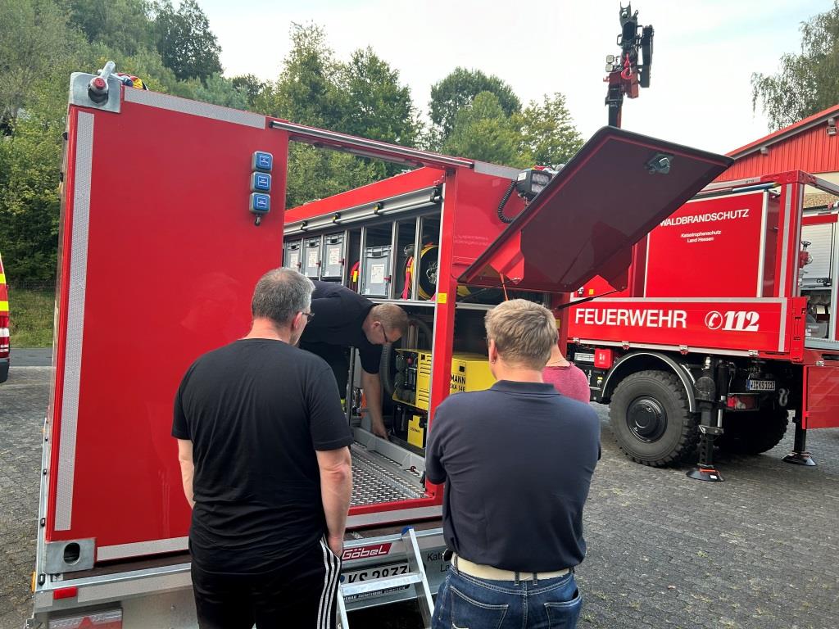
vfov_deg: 53.1
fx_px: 630
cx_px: 420
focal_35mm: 26
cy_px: 314
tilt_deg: -6.3
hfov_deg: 67.3
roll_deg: -0.4
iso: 125
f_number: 1.5
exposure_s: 1/121
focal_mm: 5.7
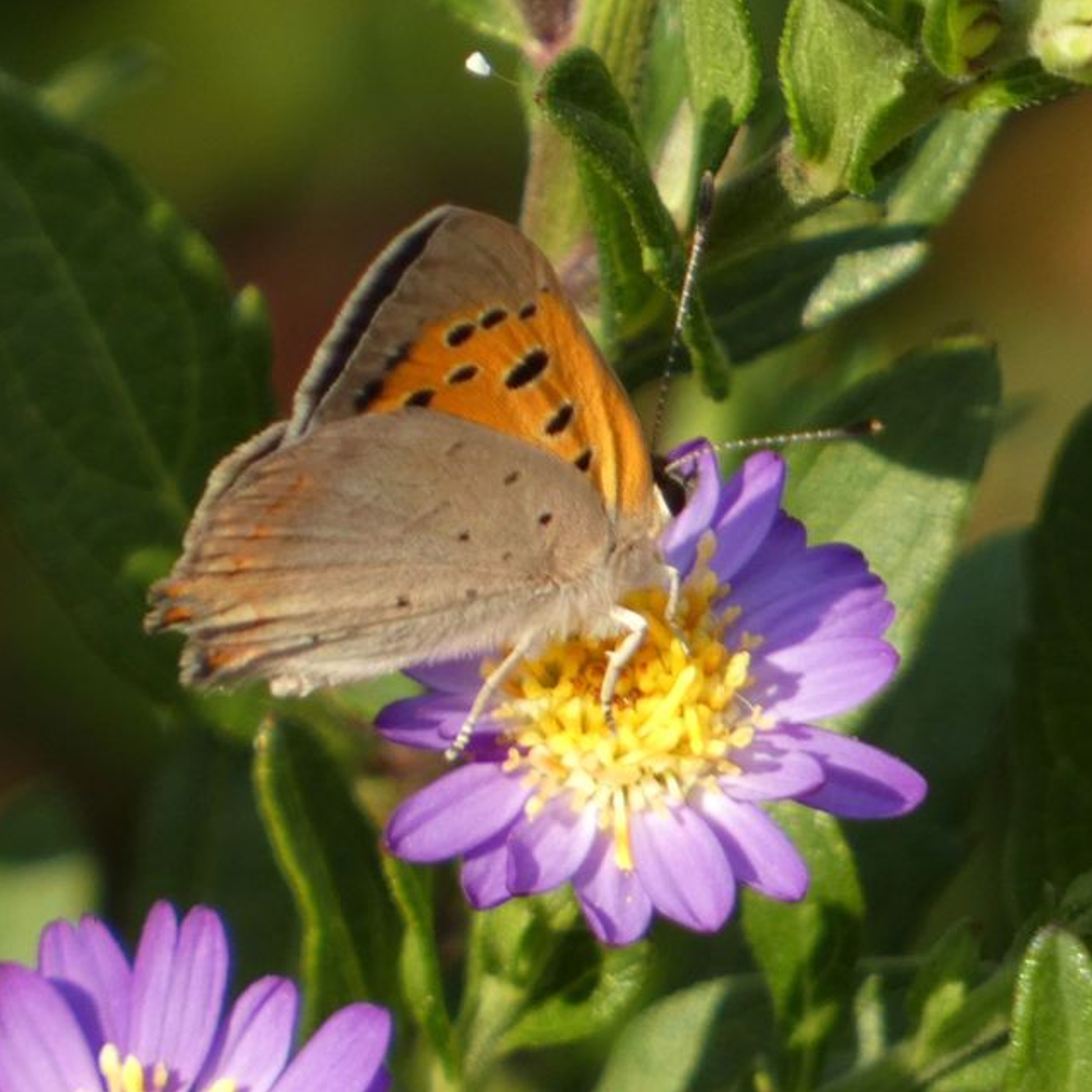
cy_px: 546
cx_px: 605
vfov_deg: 1.2
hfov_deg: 1.2
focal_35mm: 1419
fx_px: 50645
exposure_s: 1/125
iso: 125
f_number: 5.9
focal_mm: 215
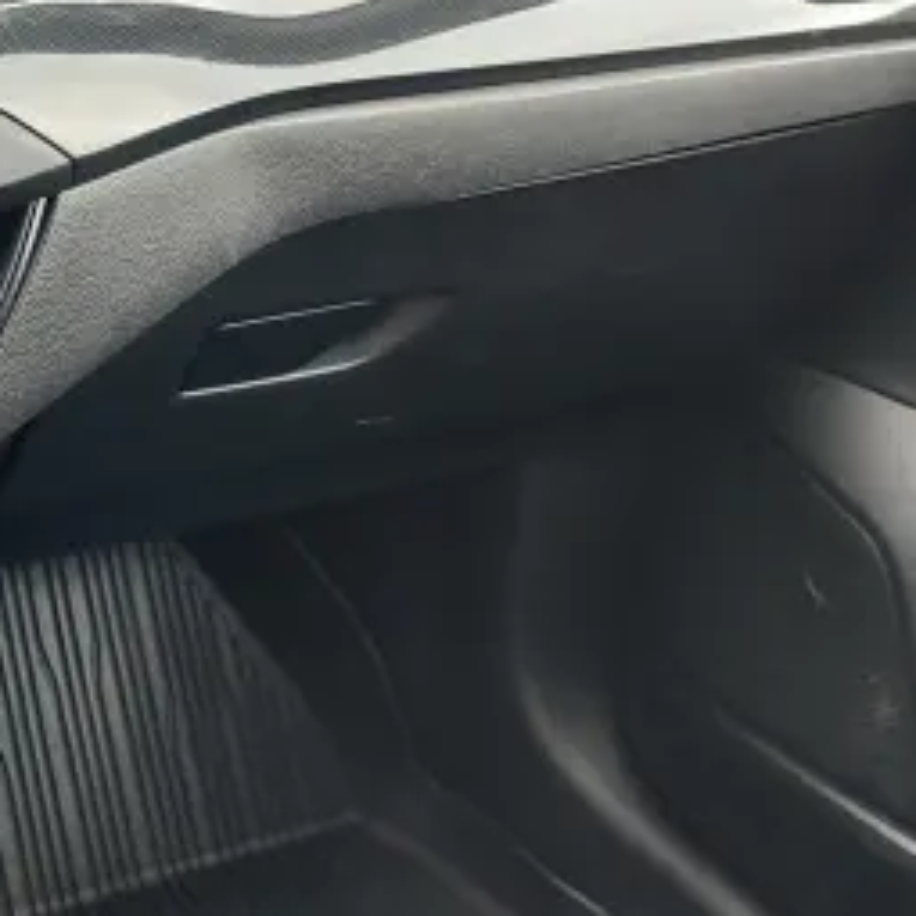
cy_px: 198
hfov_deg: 30.8
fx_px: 1527
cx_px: -18
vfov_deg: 32.6
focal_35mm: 51
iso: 133
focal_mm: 5.56
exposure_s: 1/100
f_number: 1.8
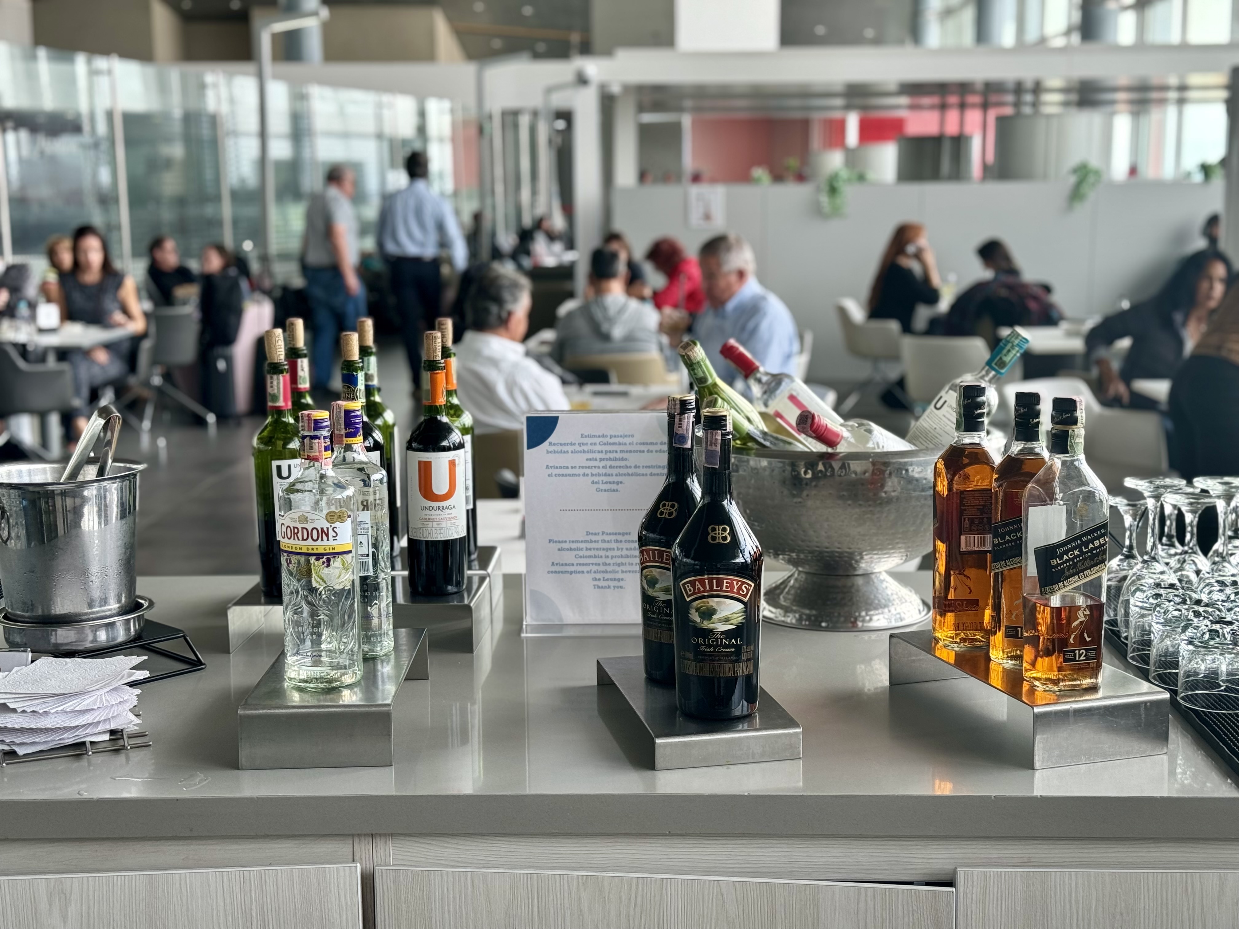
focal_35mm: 48
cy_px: 464
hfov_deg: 39.7
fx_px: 1718
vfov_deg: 30.3
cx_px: 620
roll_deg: +0.5
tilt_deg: -9.4
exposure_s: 1/120
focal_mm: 6.76
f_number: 1.78
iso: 50
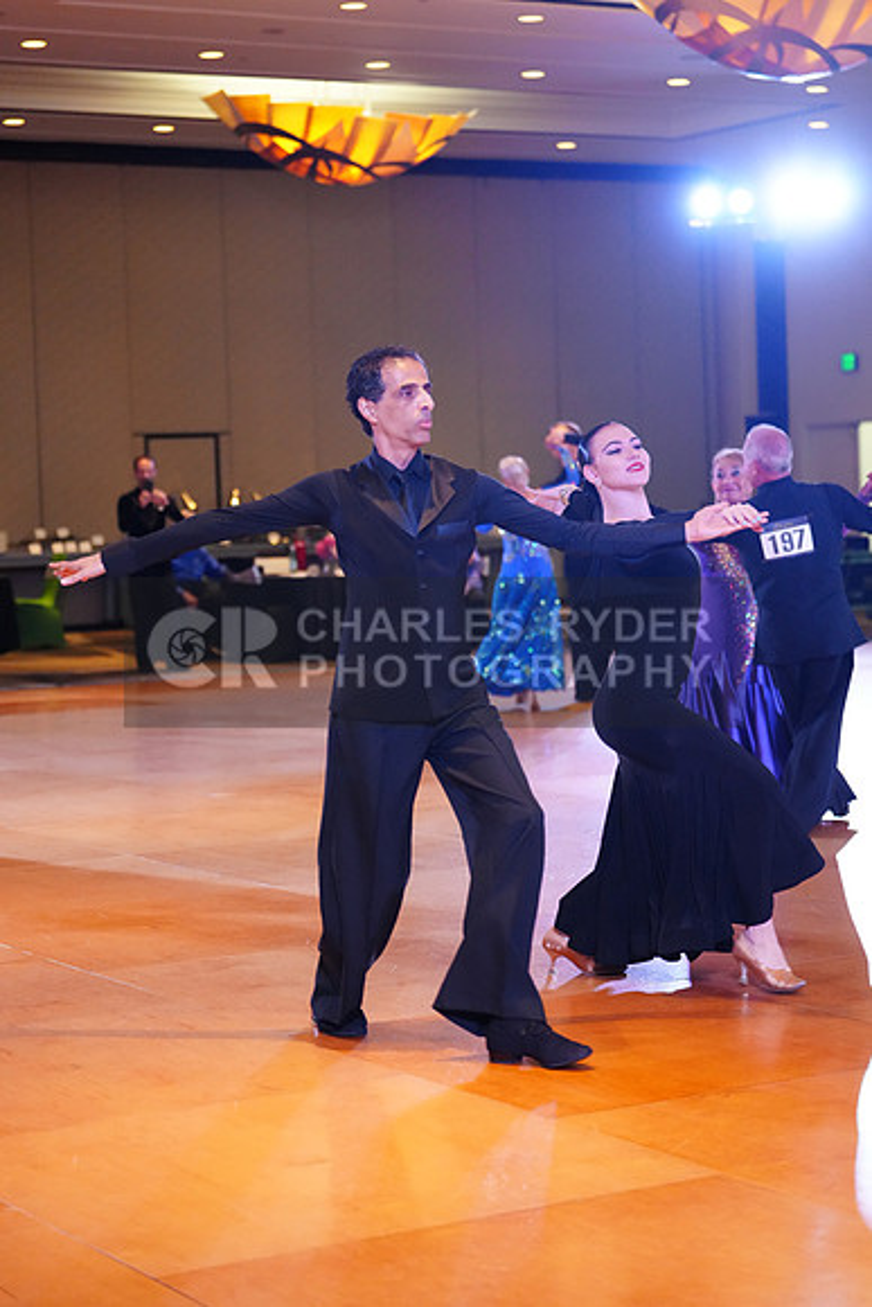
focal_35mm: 75
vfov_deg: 27.0
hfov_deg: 18.2
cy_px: 654
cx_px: 436
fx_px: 2723
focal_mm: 75
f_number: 2.8
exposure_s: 1/400
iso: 5000
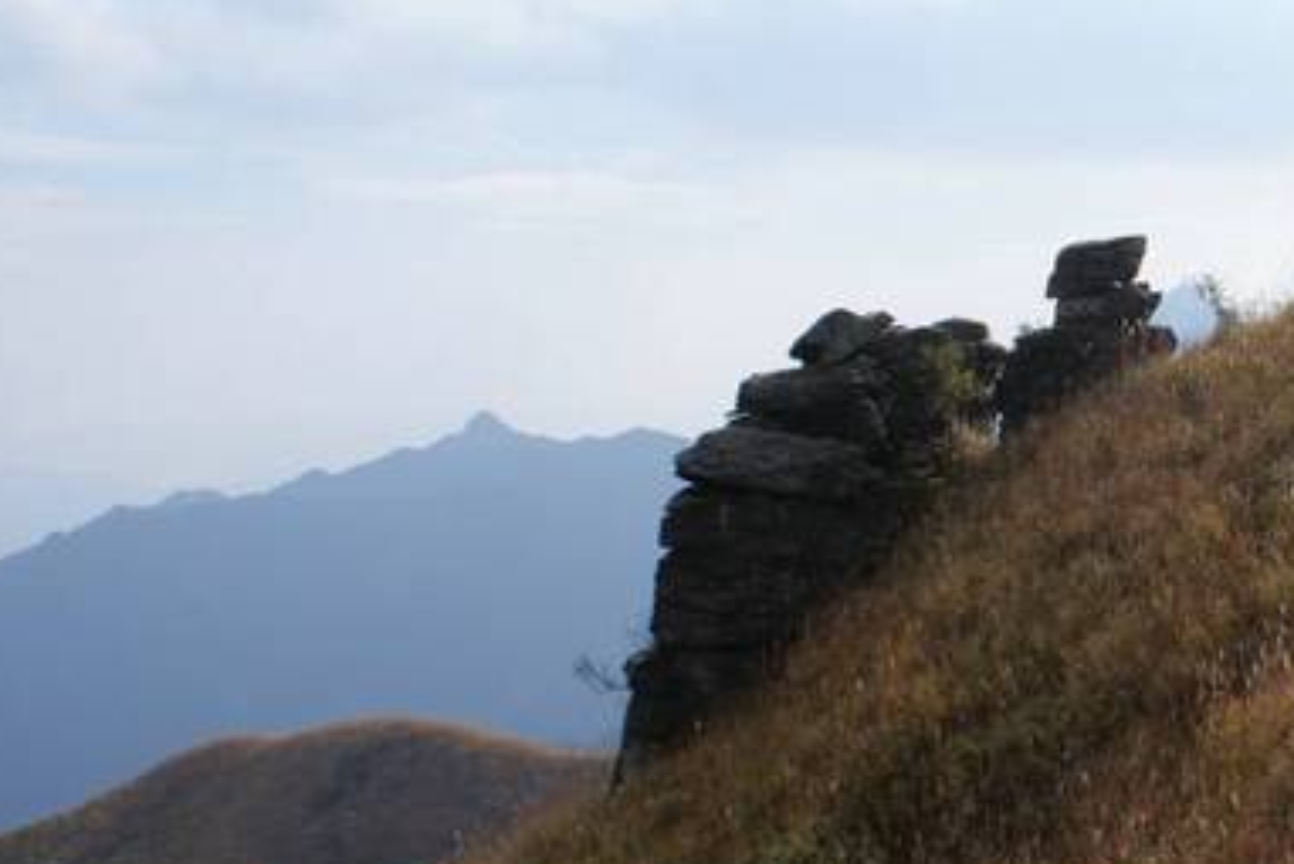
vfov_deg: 22.6
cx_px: 1196
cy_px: 298
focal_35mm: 60
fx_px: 2157
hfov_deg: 31.6
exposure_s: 1/160
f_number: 10
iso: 100
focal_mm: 18
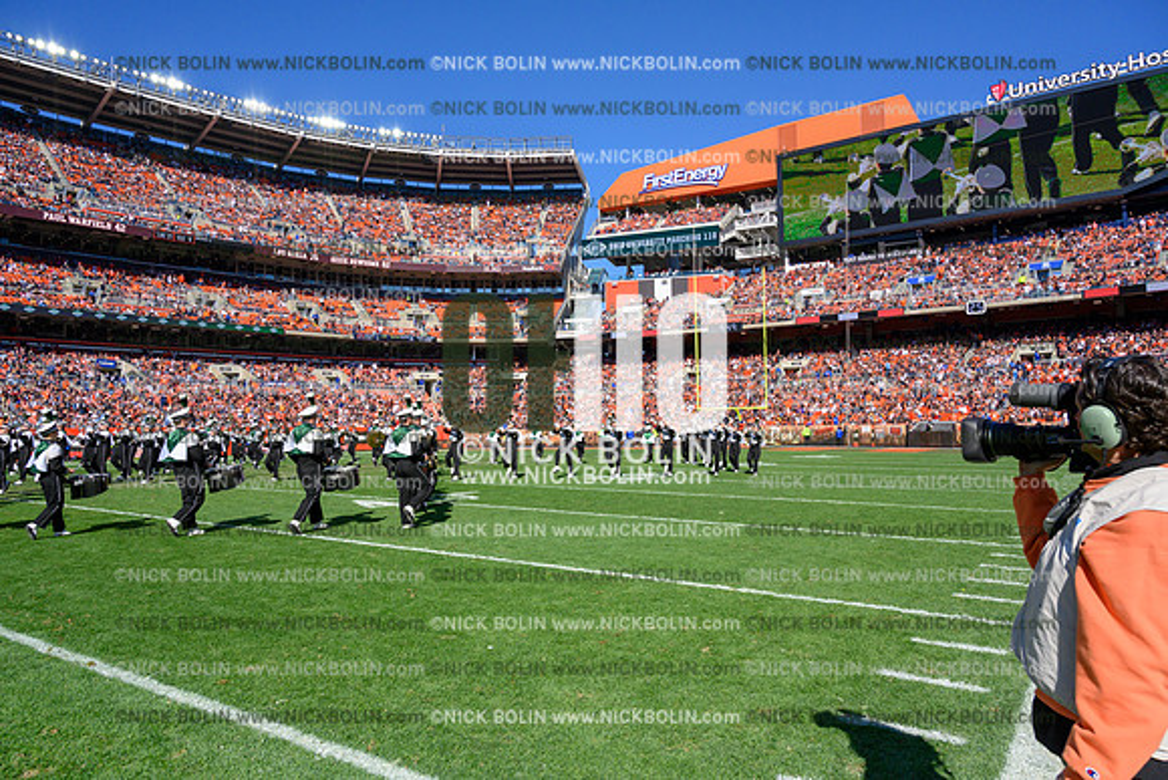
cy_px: 390
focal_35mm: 24
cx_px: 584
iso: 1000
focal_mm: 24
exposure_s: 1/3200
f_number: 8
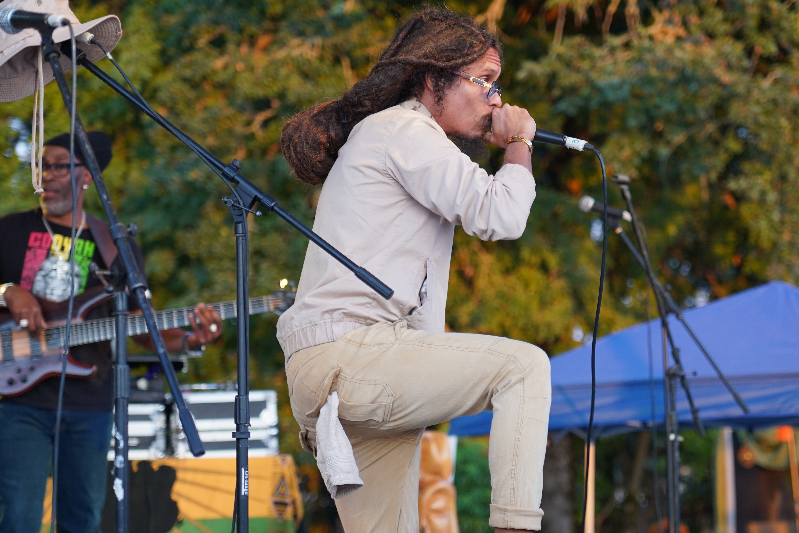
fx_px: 2863
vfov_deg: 10.6
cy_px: 241
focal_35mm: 129
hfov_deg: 15.9
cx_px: 436
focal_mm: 105
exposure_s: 1/160
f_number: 4
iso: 640
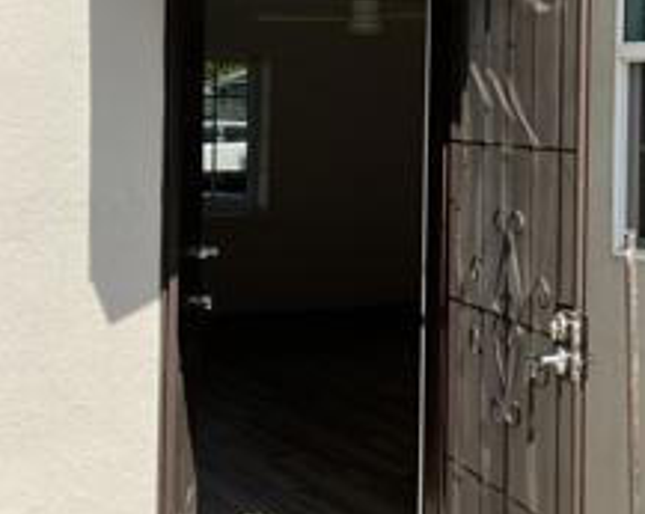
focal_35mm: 75
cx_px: 377
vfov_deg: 20.1
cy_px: 92
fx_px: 1430
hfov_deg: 25.4
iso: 32
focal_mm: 5.1
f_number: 1.6
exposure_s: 1/2717
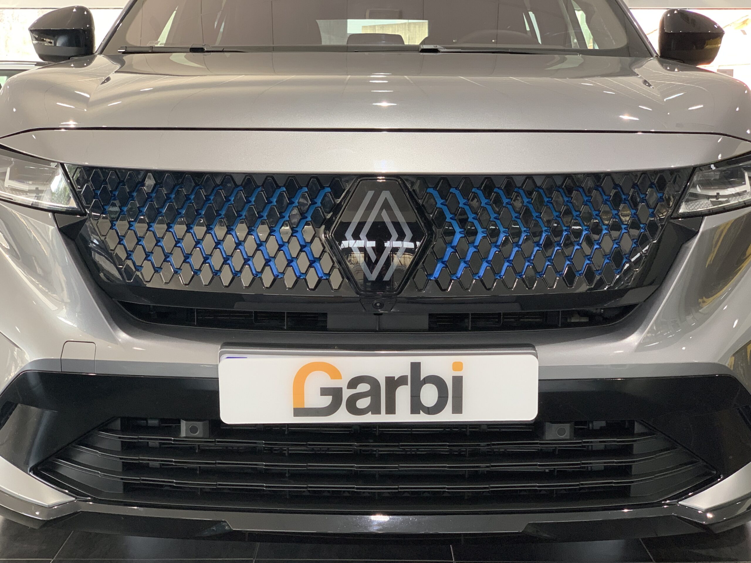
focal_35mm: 52
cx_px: 376
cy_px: 282
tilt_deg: -7.8
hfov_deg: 36.8
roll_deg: -0.1
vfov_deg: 28.0
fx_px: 1128
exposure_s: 1/100
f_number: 2.4
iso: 125
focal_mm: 6
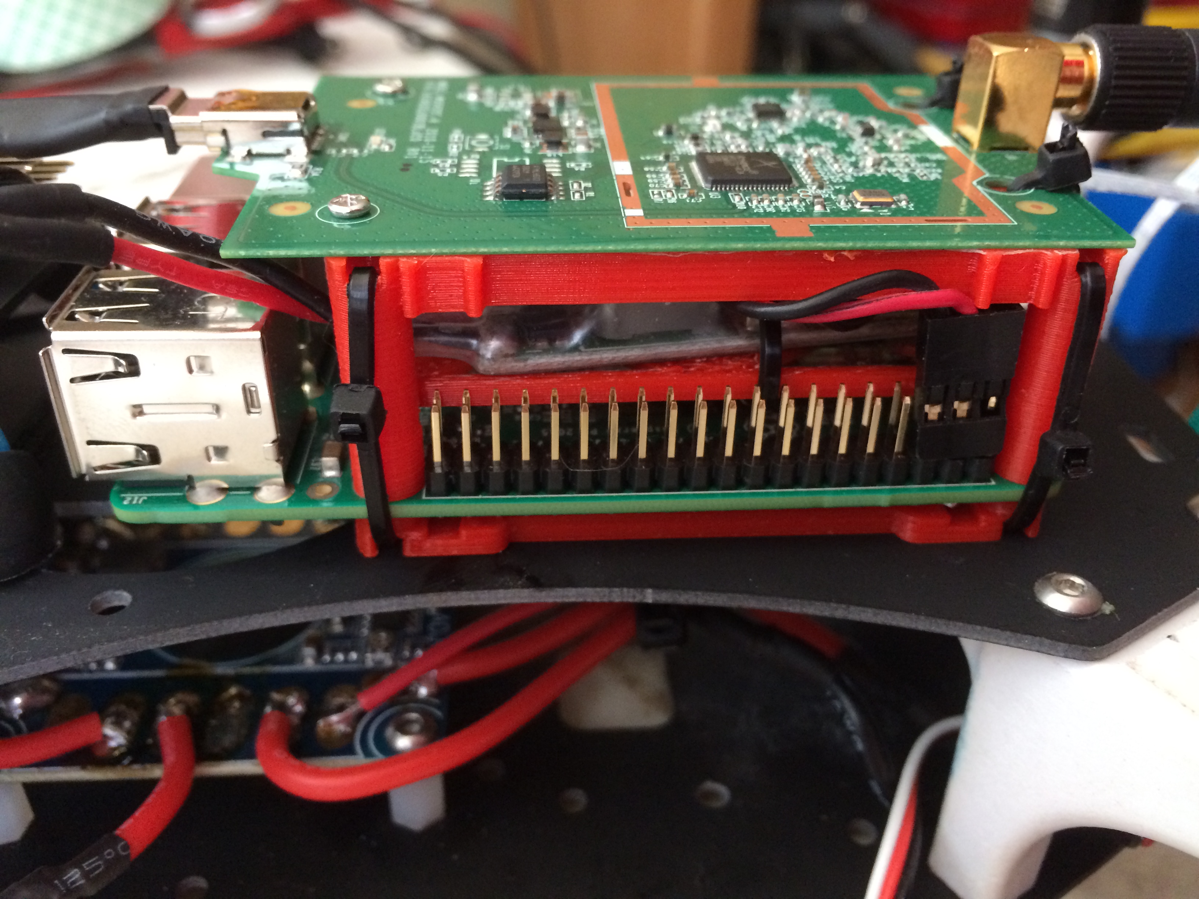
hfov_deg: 61.7
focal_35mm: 29
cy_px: 450
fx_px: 1004
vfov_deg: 48.2
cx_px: 600
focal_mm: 4.15
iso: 250
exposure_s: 1/30
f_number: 2.2
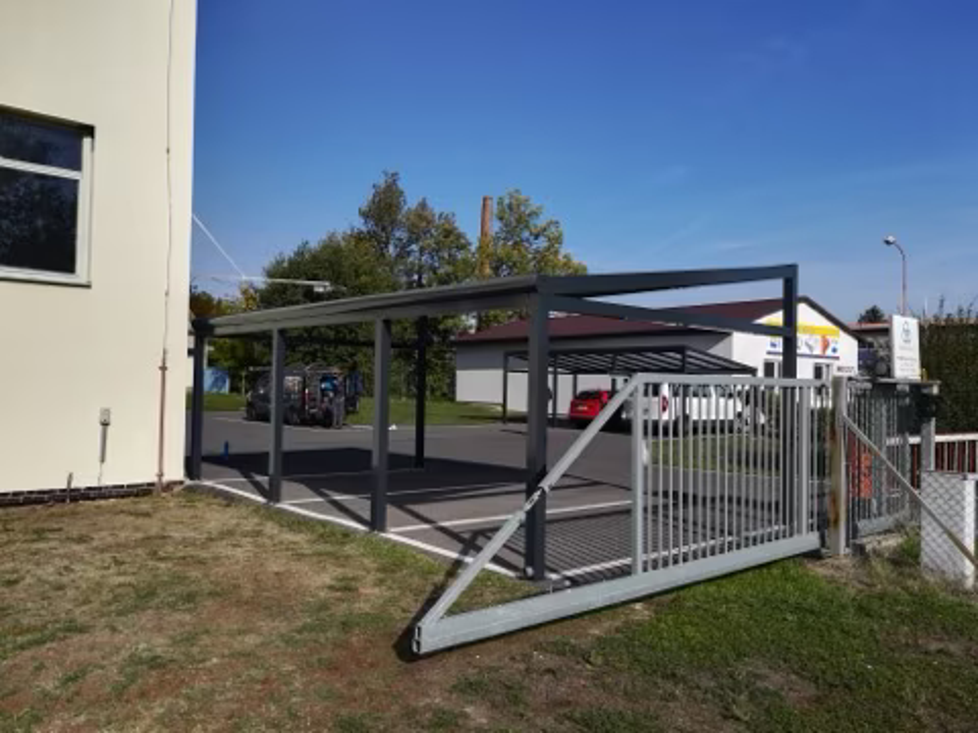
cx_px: 489
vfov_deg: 53.1
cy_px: 366
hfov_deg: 67.3
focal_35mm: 26
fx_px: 735
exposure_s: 1/1550
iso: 50
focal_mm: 3.83
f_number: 2.2
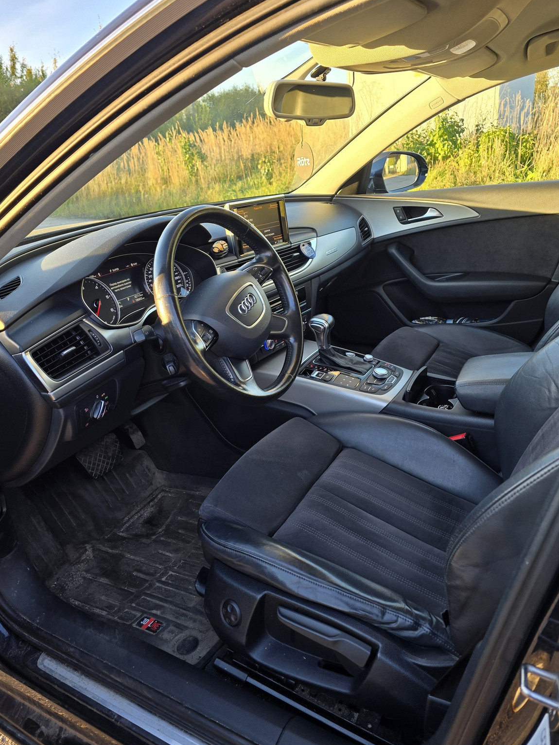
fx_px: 517
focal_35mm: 24
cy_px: 371
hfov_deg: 56.8
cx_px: 276
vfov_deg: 71.6
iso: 64
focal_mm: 6.3
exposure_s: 1/180
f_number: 1.7
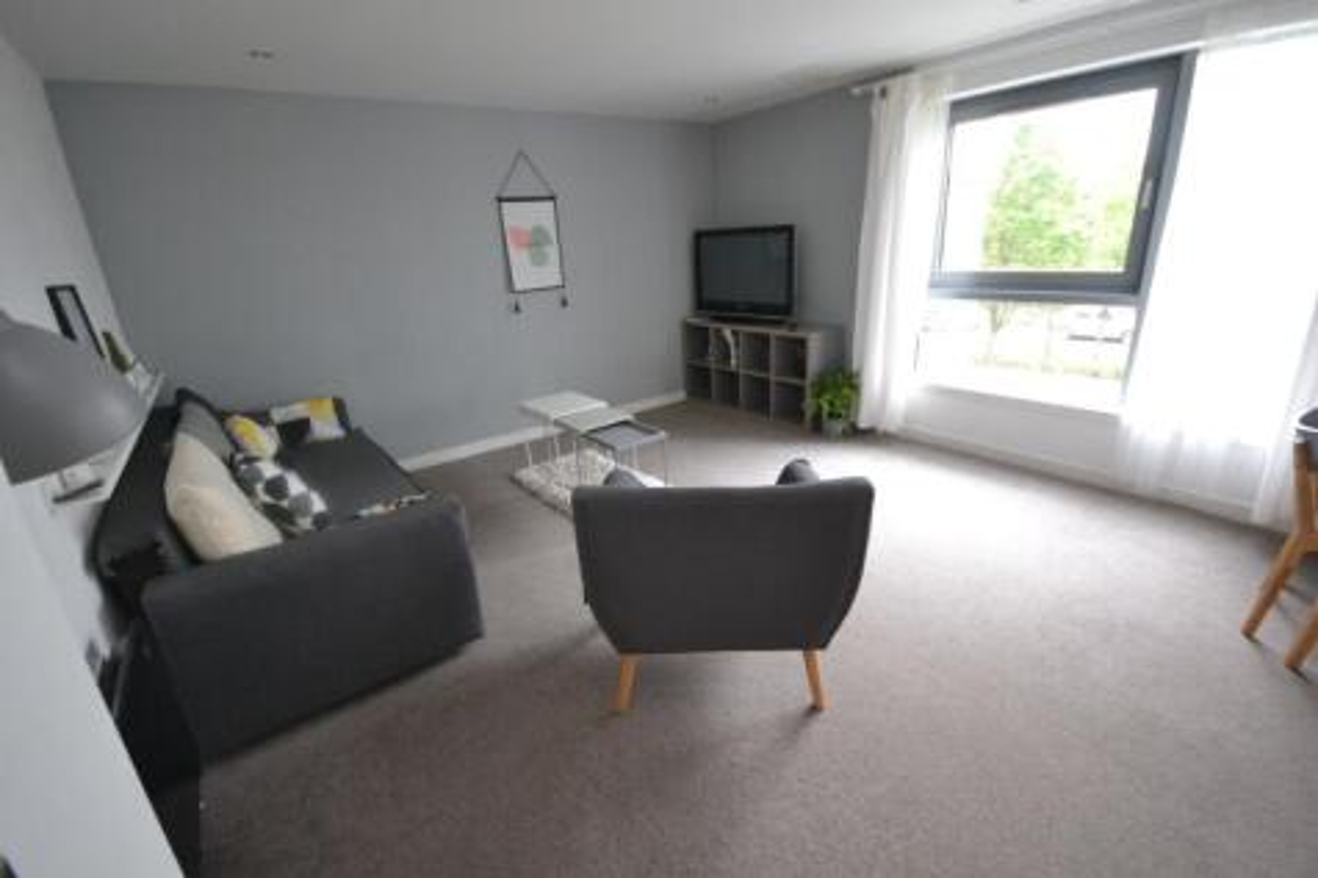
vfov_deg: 77.3
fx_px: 549
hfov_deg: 100.4
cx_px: 659
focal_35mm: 15
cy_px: 439
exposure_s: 1/60
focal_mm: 10
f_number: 4
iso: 1600
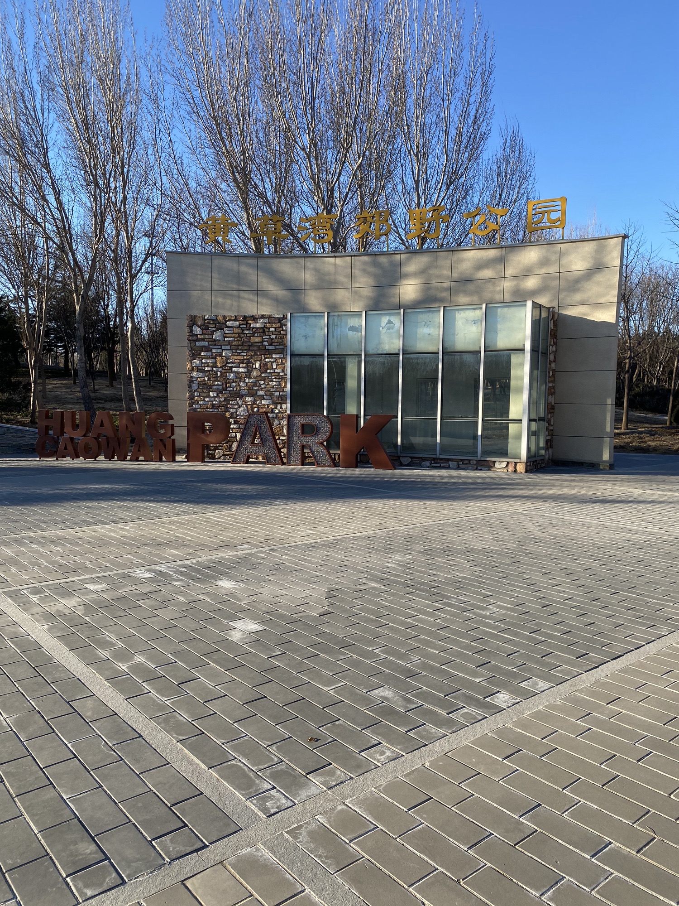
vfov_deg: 67.3
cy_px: 453
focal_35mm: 26
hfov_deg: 53.1
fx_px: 680
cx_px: 340
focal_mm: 4.25
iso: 32
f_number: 1.8
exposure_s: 1/1232
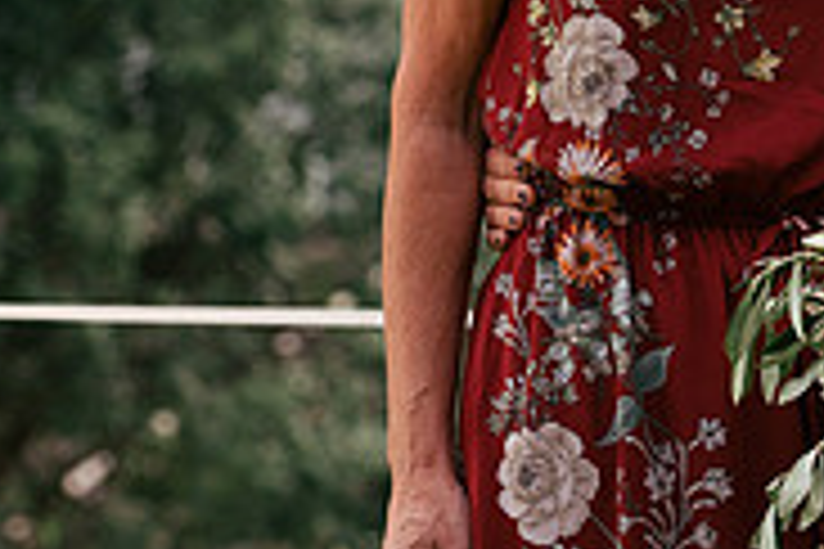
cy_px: -86
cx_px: 1126
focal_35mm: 411
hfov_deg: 5.0
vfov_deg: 3.3
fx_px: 9407
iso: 500
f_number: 8
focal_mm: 130
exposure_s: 1/250
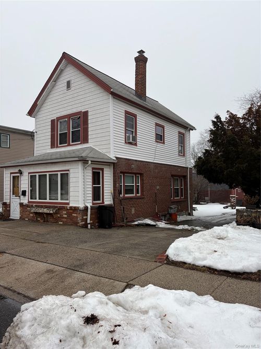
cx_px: 130
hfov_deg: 53.0
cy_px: 174
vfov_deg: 67.3
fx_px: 261
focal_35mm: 26
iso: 50
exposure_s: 1/1001
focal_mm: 5.96
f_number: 1.6
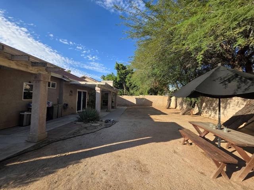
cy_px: 95
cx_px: 127
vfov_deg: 89.9
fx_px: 95
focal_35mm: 13
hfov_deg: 106.2
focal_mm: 2.2
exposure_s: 1/1117
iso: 40
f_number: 1.9
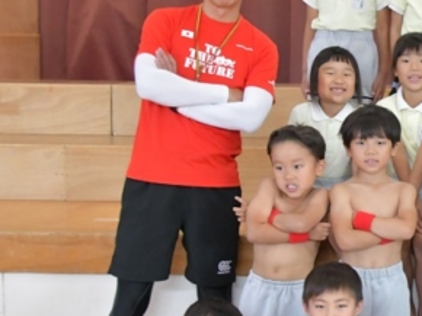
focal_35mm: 107
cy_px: 148
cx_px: 556
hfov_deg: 17.2
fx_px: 1303
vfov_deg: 13.8
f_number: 7.1
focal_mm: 28
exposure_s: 1/200
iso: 4000
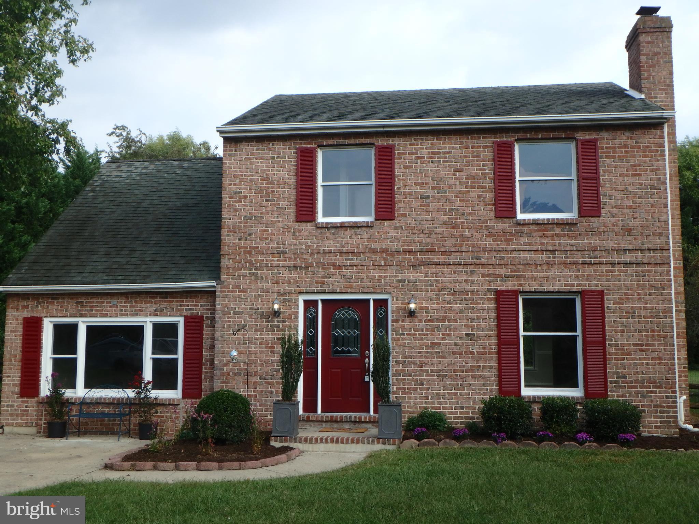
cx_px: 350
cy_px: 262
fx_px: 727
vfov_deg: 39.7
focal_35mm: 36
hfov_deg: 51.4
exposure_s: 1/250
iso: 125
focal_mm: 6.4
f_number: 5
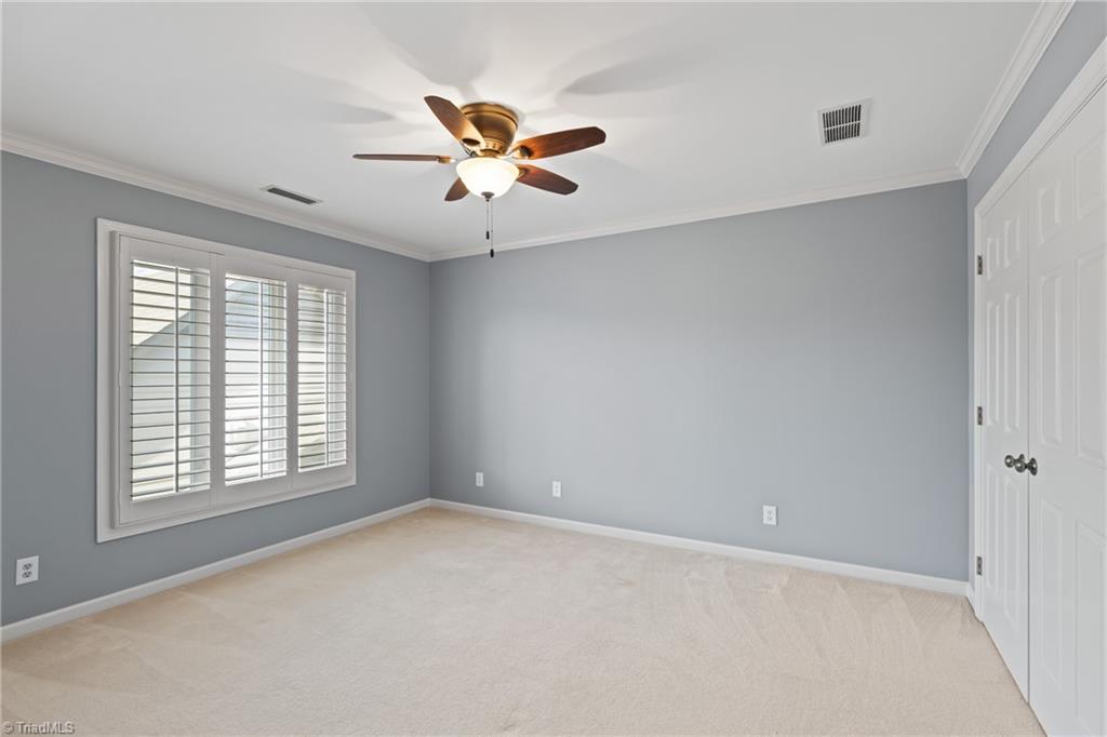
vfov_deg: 70.4
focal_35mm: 17
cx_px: 554
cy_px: 368
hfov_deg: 93.3
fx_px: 523
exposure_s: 1/2.5
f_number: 8
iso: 400
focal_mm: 17
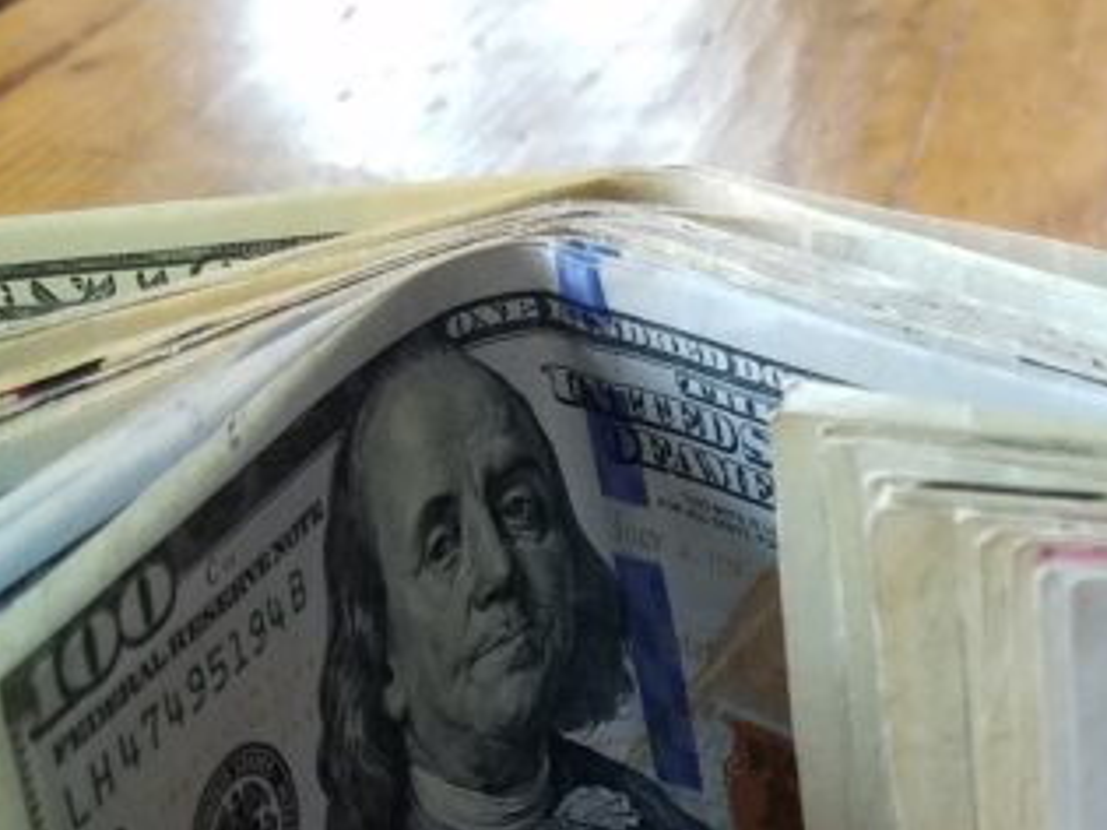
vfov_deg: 21.3
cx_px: 1037
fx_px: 2110
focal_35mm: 66
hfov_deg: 28.1
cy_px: 876
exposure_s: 1/30
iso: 160
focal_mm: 4.2
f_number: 1.7
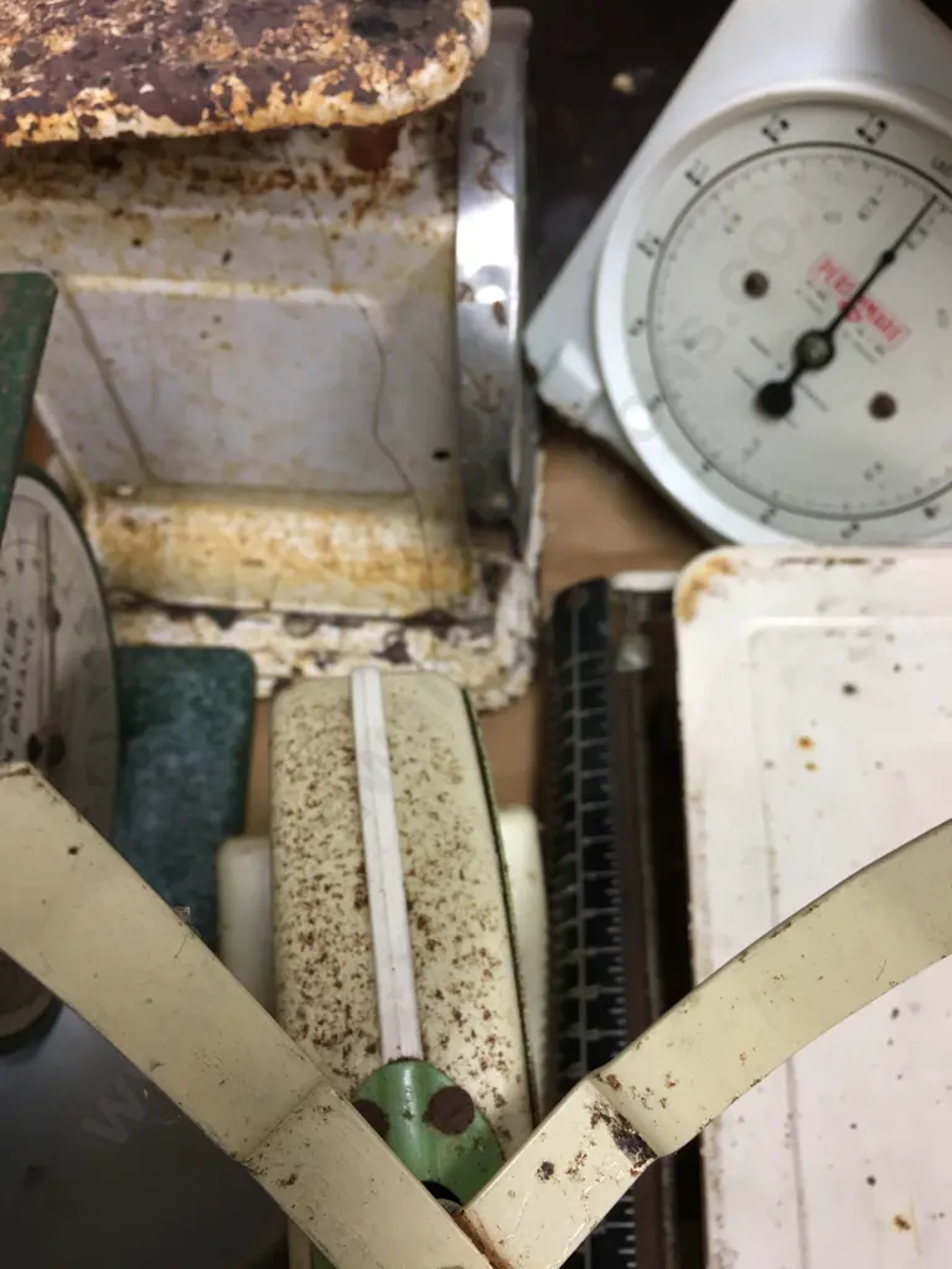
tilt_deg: -61.3
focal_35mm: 29
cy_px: 634
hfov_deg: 48.2
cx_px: 476
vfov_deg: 61.7
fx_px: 1063
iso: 32
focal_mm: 4.15
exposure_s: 1/17
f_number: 2.2
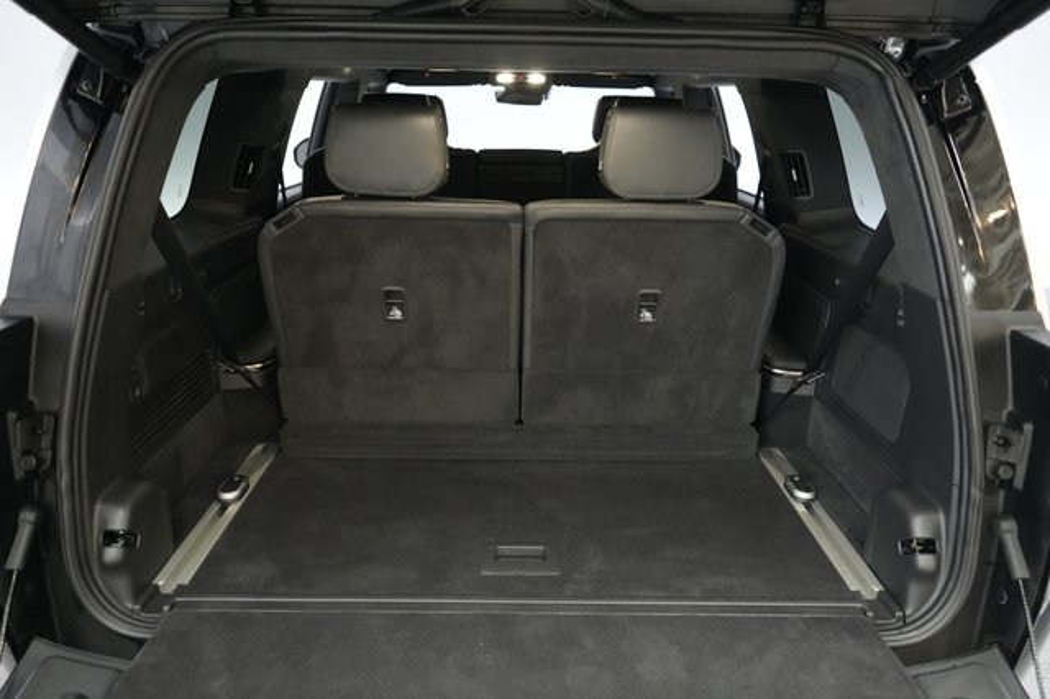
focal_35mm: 27
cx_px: 525
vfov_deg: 47.9
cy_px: 350
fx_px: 787
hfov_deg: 67.4
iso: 8000
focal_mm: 27
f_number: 2.8
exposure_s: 1/160
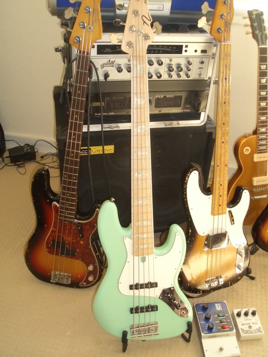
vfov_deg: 51.4
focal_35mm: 36
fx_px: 372
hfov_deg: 39.7
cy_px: 178
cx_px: 134
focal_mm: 4.8
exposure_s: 1/60
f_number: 4
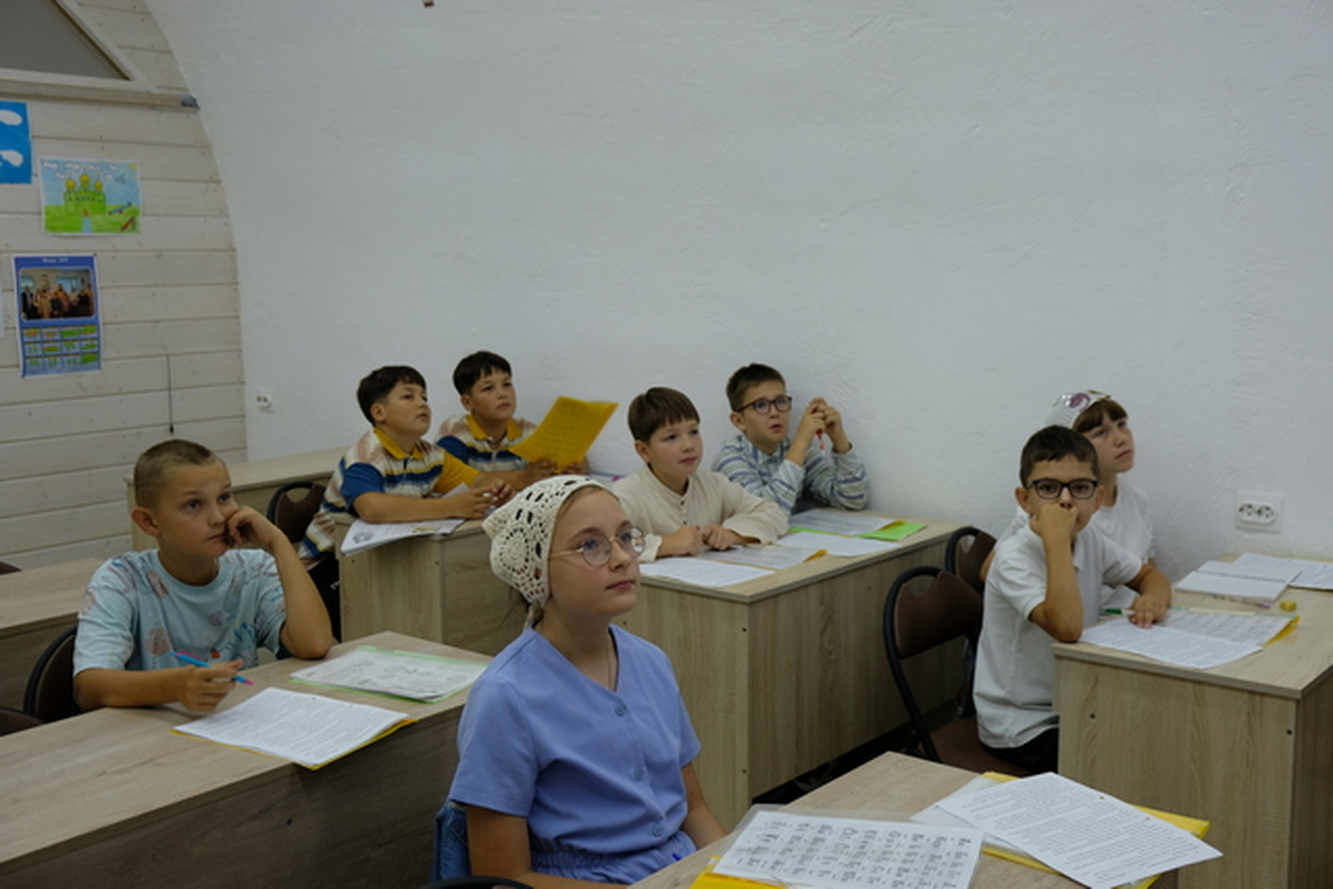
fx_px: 1333
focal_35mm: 36
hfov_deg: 53.1
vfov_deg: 36.9
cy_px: 444
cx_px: 666
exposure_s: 1/60
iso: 250
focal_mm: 24.3
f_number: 4
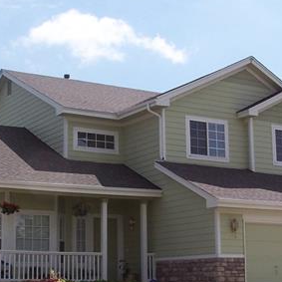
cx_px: 113
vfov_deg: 22.7
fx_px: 700
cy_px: 167
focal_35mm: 76
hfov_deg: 22.7
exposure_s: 1/500
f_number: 5.6
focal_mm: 6.3
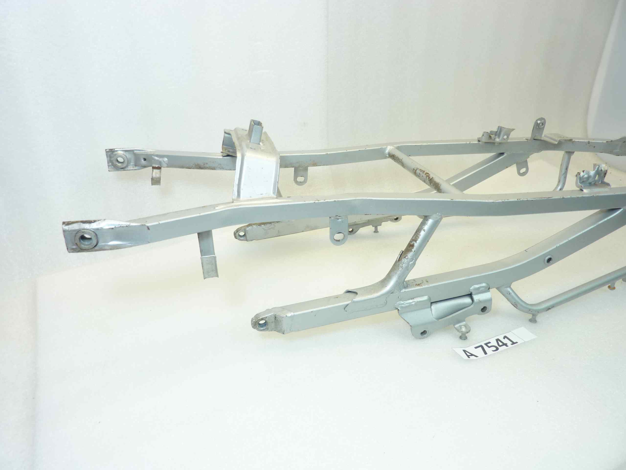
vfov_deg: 54.9
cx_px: 313
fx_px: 452
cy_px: 235
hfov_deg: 69.4
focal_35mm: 25
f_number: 3.3
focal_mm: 4.1
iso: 80
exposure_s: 1/25
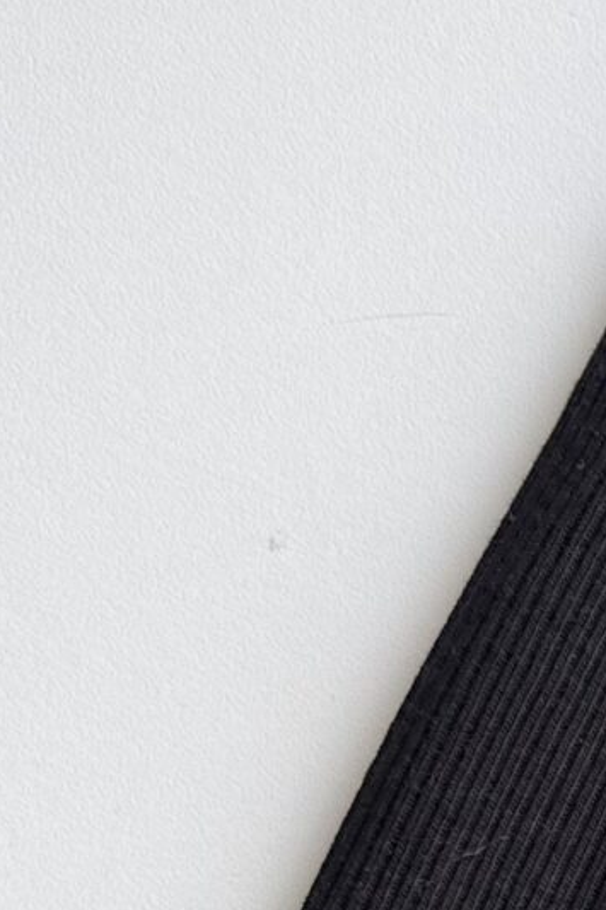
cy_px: 1197
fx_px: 3032
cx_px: 1372
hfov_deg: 10.2
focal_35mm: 120
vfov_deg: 16.1
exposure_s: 1/121
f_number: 1.78
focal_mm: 6.76
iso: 64
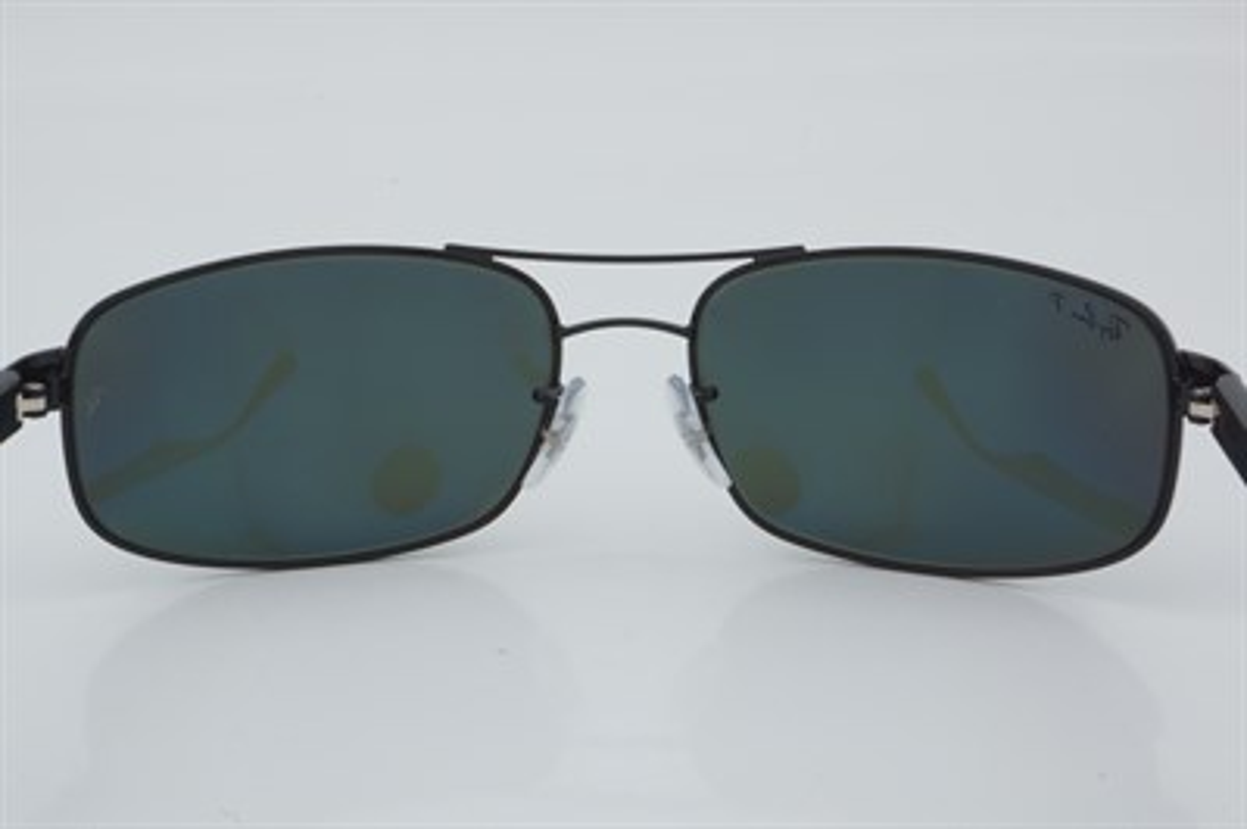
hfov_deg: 27.0
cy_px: 414
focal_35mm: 75
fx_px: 2596
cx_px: 624
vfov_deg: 18.2
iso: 100
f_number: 29
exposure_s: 1/4
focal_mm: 50
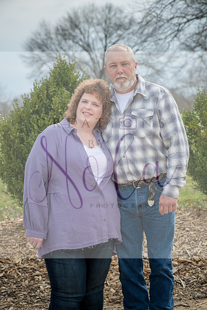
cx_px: 104
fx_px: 966
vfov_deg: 18.3
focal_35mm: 112
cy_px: 155
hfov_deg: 12.2
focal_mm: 112
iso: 400
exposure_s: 1/500
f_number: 8
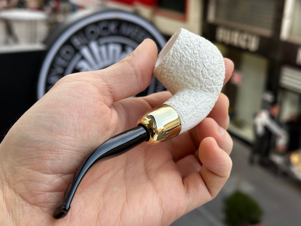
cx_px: 150
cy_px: 113
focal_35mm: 48
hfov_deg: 39.7
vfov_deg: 30.3
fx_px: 417
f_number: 1.78
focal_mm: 6.86
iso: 50
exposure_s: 1/250
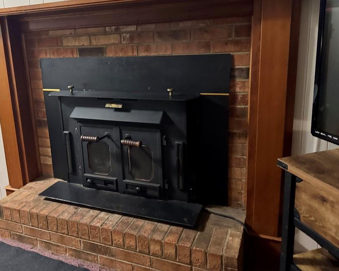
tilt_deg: -14.1
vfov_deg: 48.2
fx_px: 301
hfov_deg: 58.4
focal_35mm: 30
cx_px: 139
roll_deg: +1.7
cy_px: 109
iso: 1000
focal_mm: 6.76
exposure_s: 1/30
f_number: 1.78
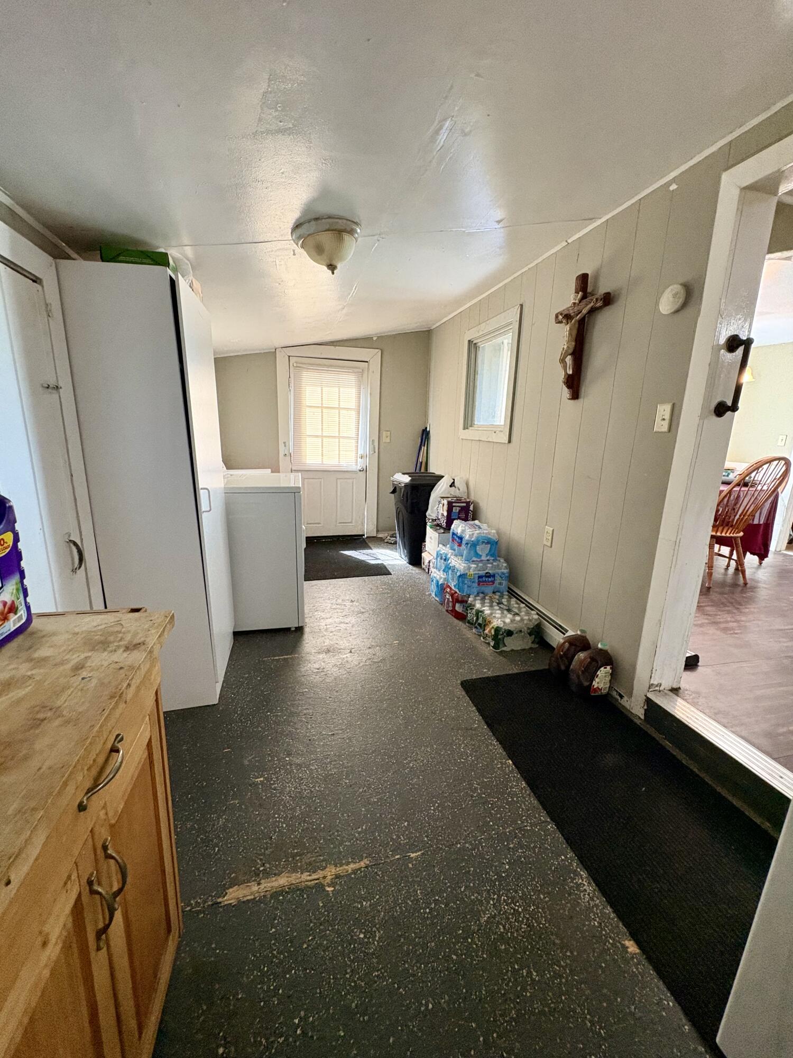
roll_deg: -1.8
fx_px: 428
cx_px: 396
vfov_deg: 102.1
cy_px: 529
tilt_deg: -12.9
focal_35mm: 14
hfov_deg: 85.7
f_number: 2.2
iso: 400
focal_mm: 2.22
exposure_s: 1/60
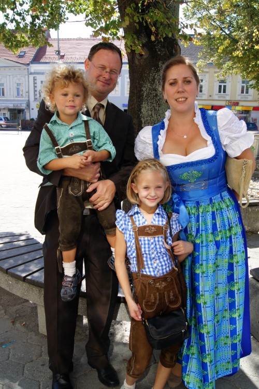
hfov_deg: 39.9
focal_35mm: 33
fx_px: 356
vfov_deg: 57.2
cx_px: 130
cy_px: 194
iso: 800
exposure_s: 1/640
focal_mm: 22
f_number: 10
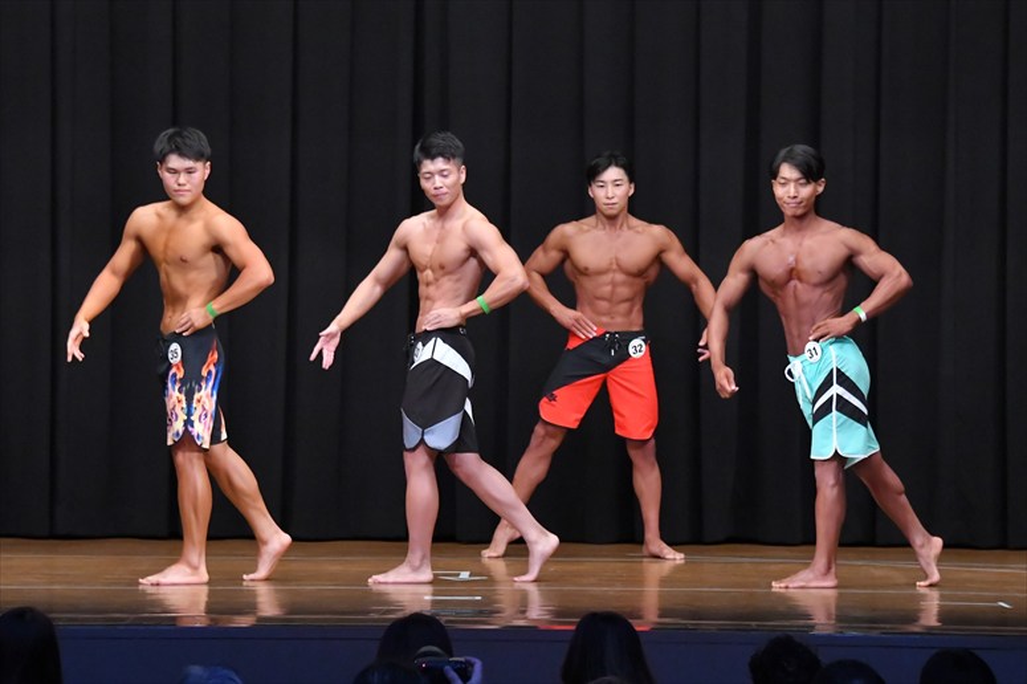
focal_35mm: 183
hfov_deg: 11.2
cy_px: 342
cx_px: 514
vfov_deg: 7.5
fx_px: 5218
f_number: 5.6
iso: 8000
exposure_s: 1/400
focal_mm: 122
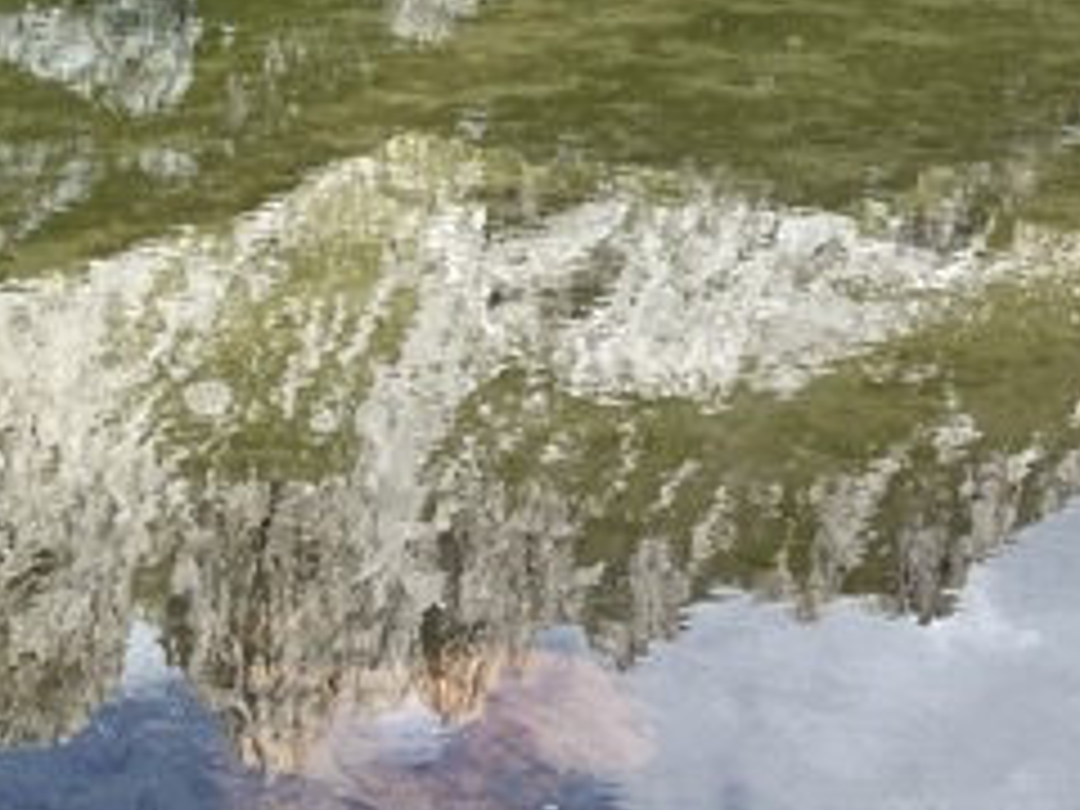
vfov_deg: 12.3
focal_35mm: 111
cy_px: -630
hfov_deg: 17.5
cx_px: 126
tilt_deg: +1.0
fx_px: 3463
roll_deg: +0.8
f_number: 1.5
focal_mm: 5.7
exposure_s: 1/2513
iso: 50
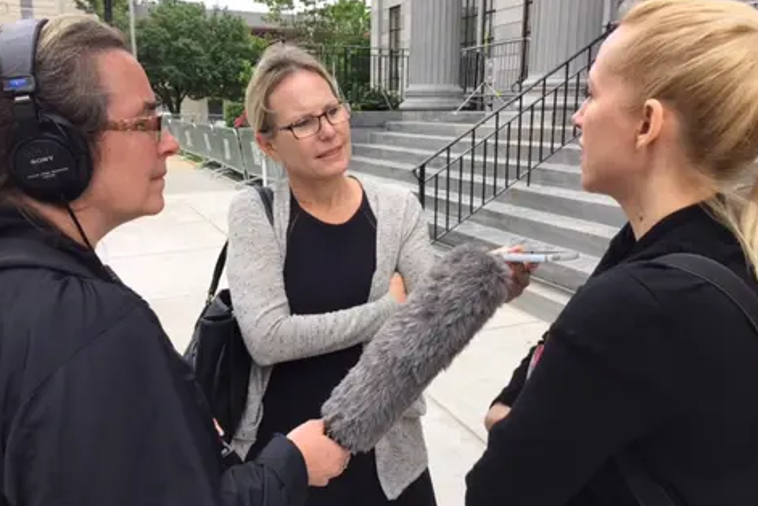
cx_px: 380
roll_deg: -0.6
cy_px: 257
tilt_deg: -13.7
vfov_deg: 41.1
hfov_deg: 58.7
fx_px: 674
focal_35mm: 32
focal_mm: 4.15
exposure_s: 1/120
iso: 32
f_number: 2.2
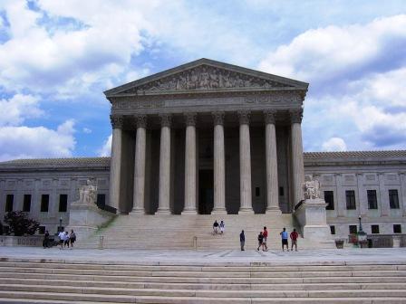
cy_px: 152
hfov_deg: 54.0
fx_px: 399
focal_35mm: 34
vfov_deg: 41.8
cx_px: 203
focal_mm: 5.6
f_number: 4.8
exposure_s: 1/750
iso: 80
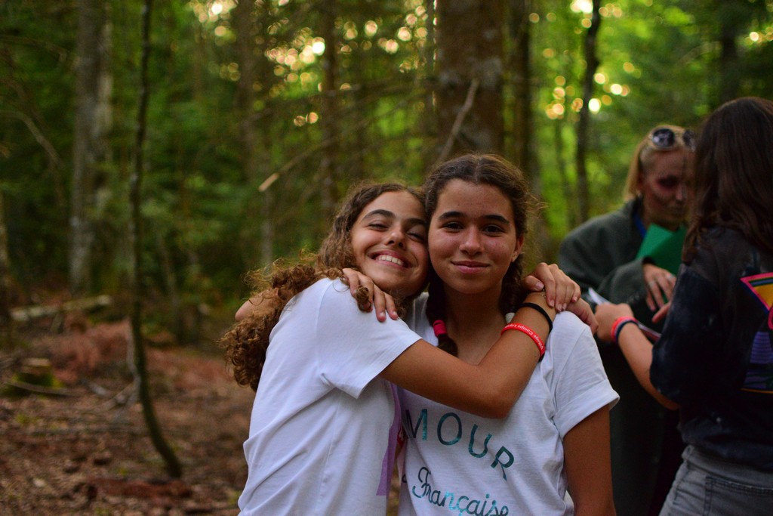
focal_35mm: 52
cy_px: 258
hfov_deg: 37.8
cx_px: 386
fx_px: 1127
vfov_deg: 25.8
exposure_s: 1/320
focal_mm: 35
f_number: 1.8
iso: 3200
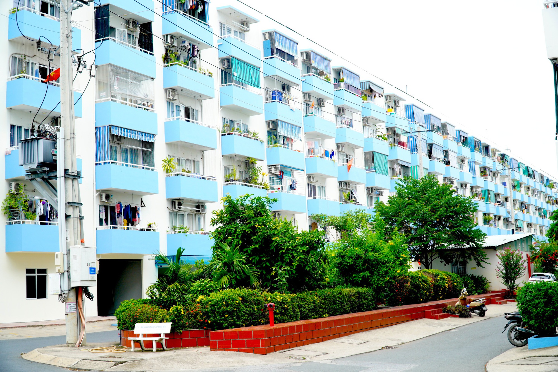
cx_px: 279
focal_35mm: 45
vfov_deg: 29.9
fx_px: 698
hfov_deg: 43.6
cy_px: 186
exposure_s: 1/250
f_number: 5
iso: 125
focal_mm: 30
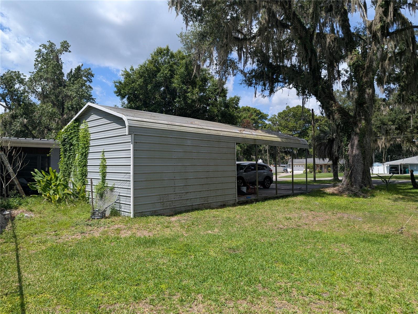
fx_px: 290
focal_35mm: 24
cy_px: 157
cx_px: 209
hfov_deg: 71.5
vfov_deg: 56.9
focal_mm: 6.81
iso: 45
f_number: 1.85
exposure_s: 1/2262
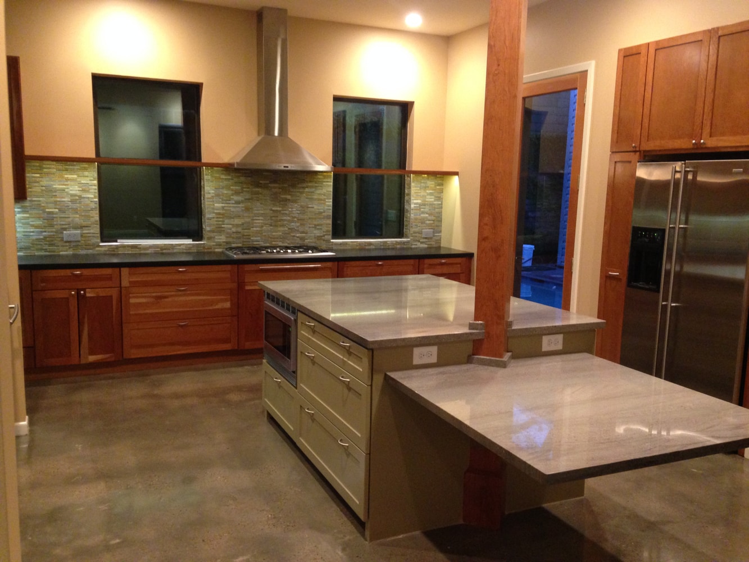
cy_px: 281
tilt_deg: -9.6
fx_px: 714
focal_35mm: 33
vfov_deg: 43.0
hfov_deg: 55.3
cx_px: 374
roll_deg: -0.3
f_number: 2.4
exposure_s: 1/20
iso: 320
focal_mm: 4.12
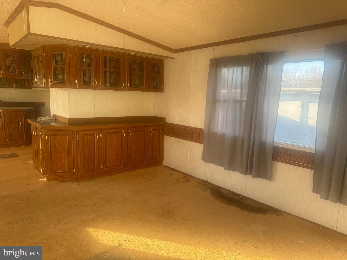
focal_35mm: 24
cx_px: 174
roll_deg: -2.1
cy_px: 130
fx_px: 241
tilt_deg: -8.7
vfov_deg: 56.8
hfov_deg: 71.6
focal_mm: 6.86
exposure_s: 1/169
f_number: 1.78
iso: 80
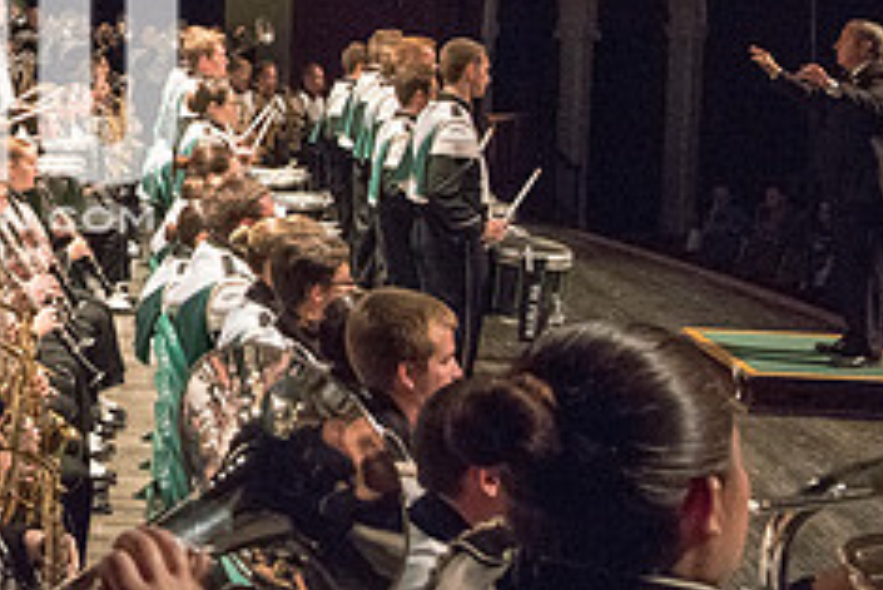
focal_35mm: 74
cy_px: 85
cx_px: -105
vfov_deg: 18.2
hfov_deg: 25.2
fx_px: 1816
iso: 4000
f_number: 7.1
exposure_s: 1/200
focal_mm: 30
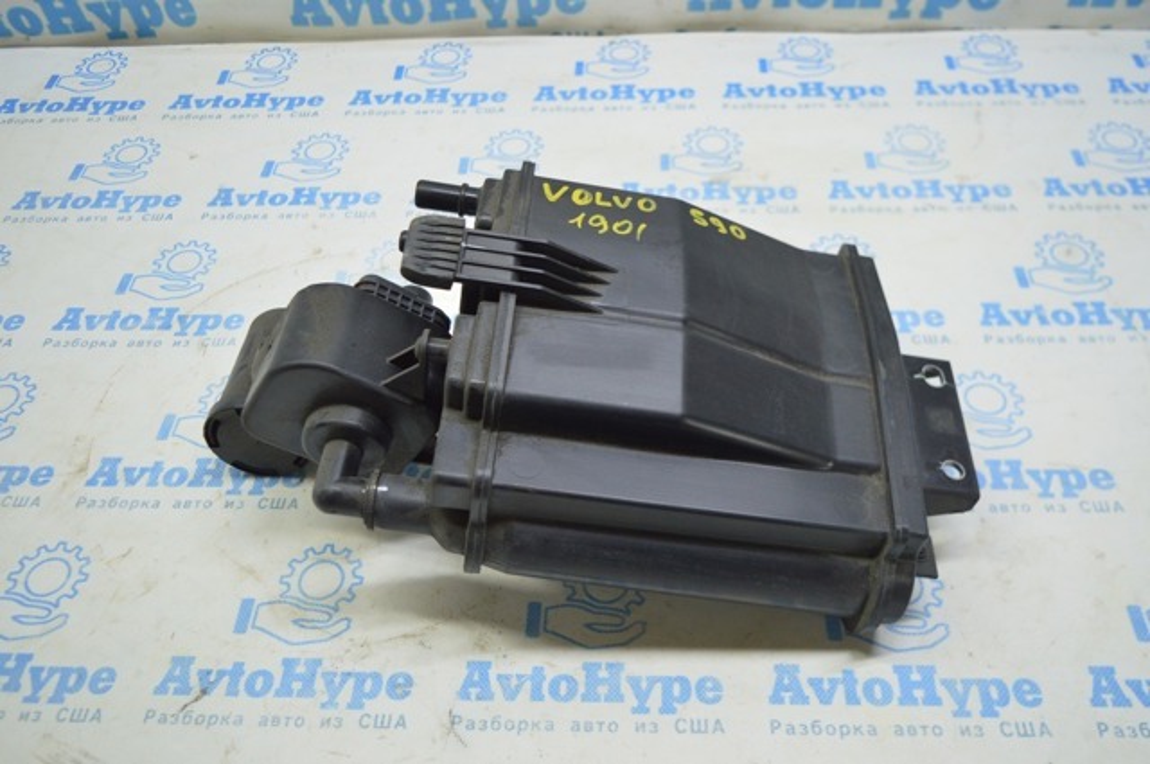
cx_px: 575
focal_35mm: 33
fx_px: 1053
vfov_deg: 39.9
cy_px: 382
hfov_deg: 57.3
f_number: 3.8
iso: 400
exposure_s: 1/40
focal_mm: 22
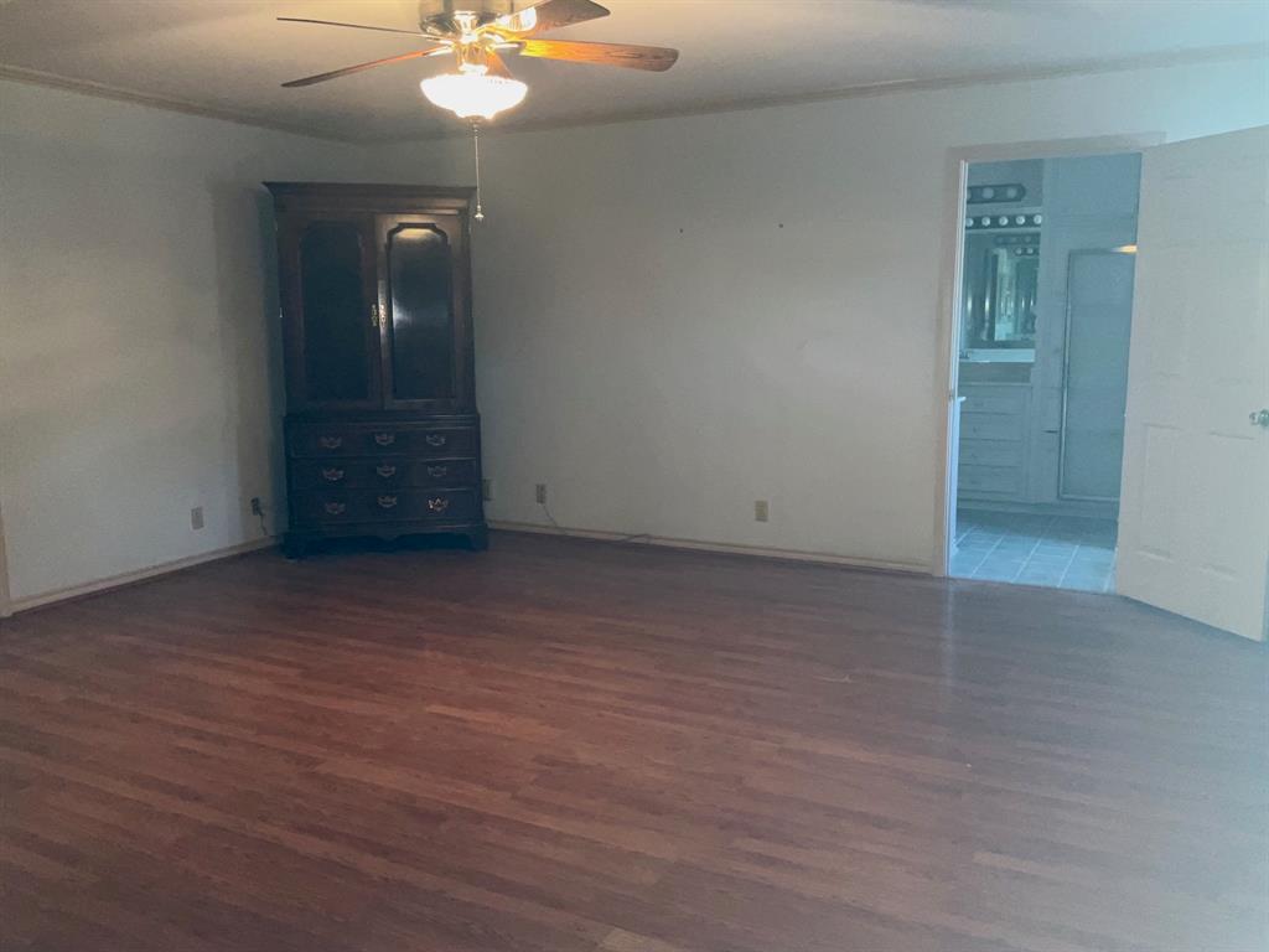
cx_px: 634
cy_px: 476
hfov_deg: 61.7
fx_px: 1063
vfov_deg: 48.2
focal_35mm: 29
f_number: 1.8
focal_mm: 3
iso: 80
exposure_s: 1/40
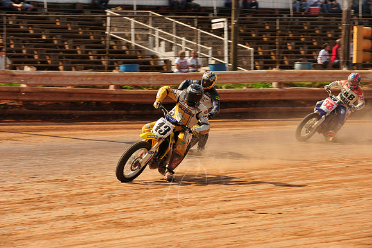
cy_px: 124
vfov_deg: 10.1
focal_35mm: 135
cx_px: 186
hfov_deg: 15.2
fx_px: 1394
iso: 200
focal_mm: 135
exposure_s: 1/400
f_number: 10
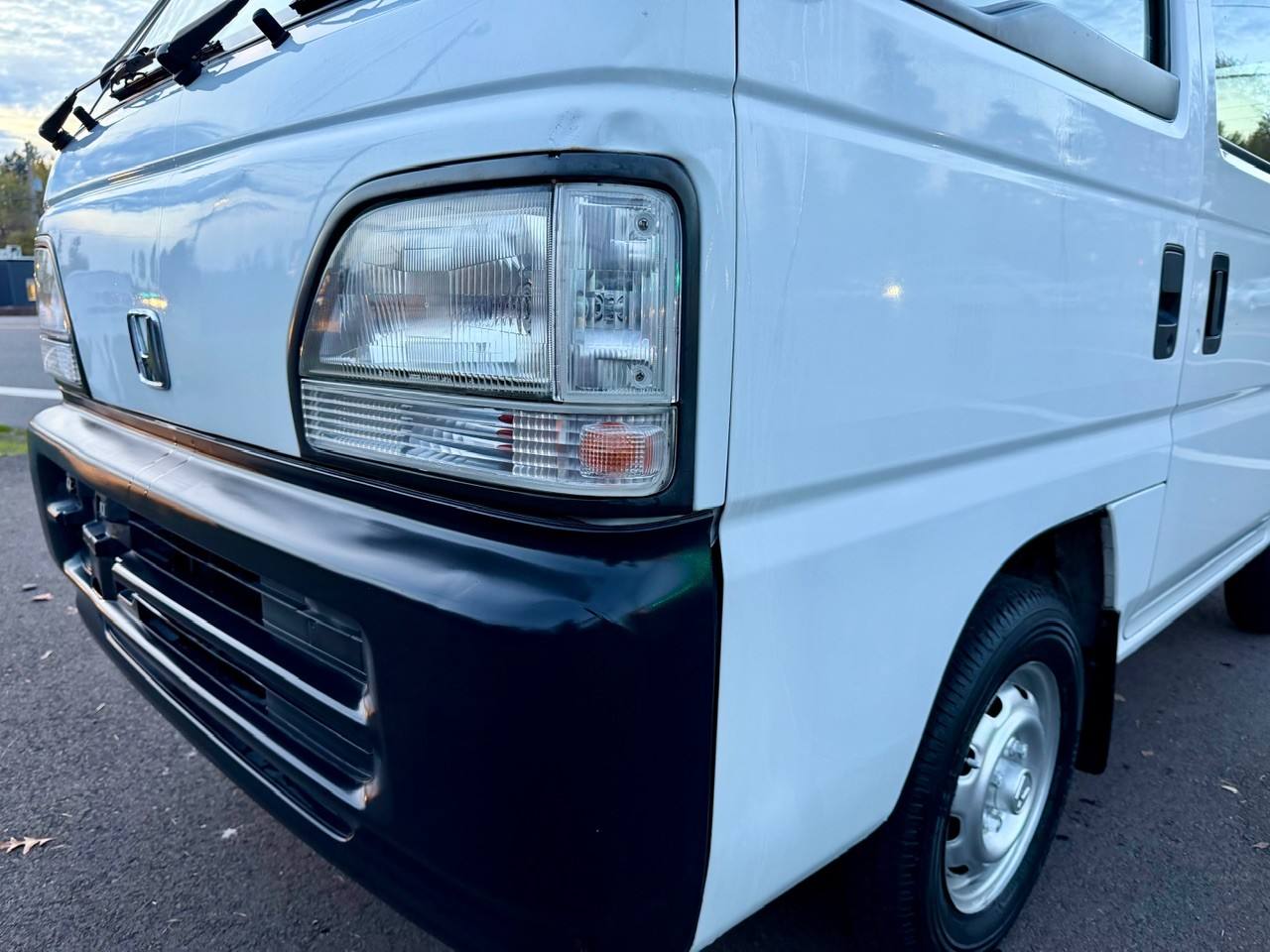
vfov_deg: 56.8
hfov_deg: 71.6
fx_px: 881
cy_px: 476
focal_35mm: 24
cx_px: 635
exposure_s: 1/85
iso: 200
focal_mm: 6.76
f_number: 1.78
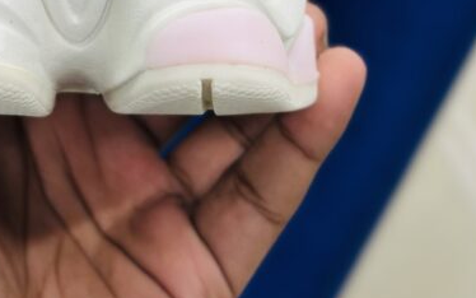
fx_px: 1648
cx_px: 83
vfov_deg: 9.9
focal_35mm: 127
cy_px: -192
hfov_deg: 16.3
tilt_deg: -60.6
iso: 64
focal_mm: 6.86
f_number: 1.78
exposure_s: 1/108
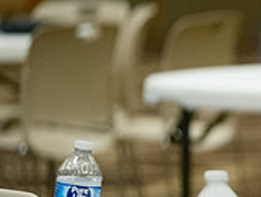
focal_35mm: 654
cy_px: 102
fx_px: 4938
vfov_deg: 2.3
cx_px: 423
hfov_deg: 3.0
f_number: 2.8
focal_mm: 134.4
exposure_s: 1/125
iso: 4000
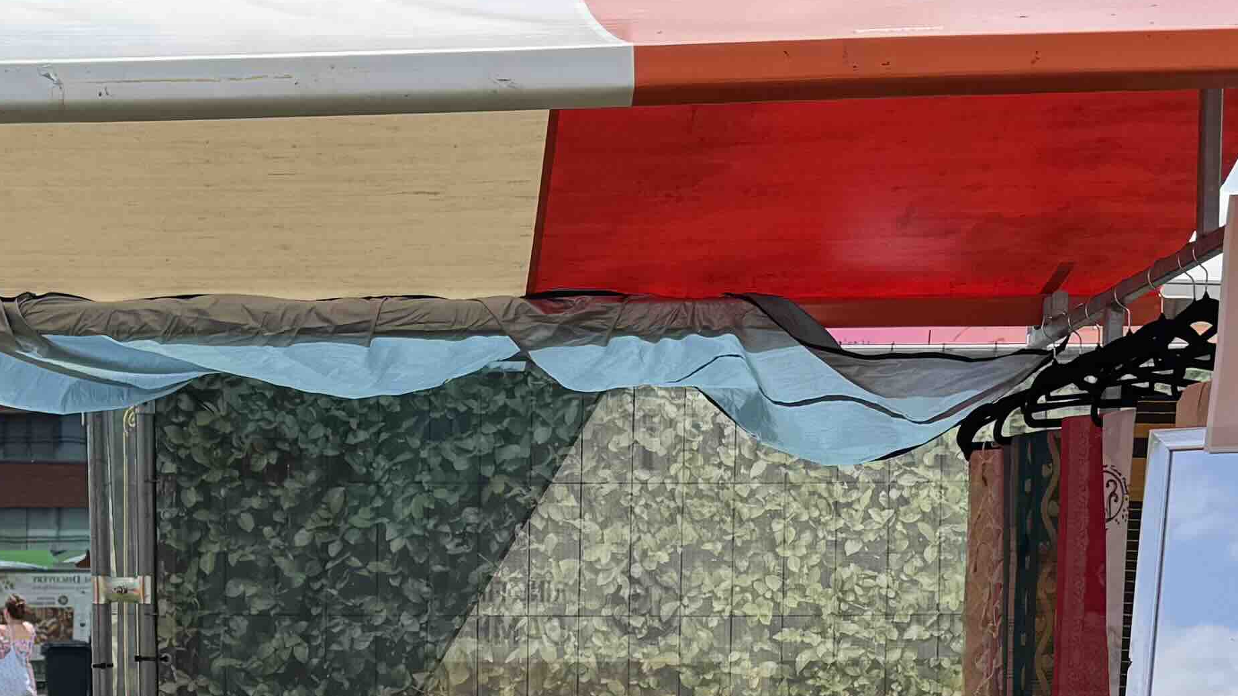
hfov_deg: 25.8
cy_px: 925
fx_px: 2659
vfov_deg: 14.3
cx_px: 268
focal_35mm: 81
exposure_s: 1/3247
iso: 80
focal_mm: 6.76
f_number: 1.78
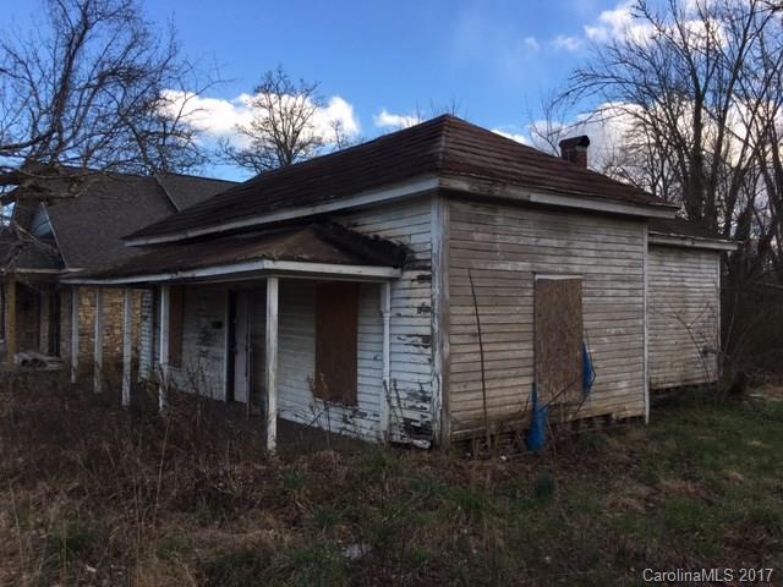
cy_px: 294
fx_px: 656
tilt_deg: +3.9
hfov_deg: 61.7
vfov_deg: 48.2
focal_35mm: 29
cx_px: 392
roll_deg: +0.4
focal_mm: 4.15
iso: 25
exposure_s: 1/409
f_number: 2.2
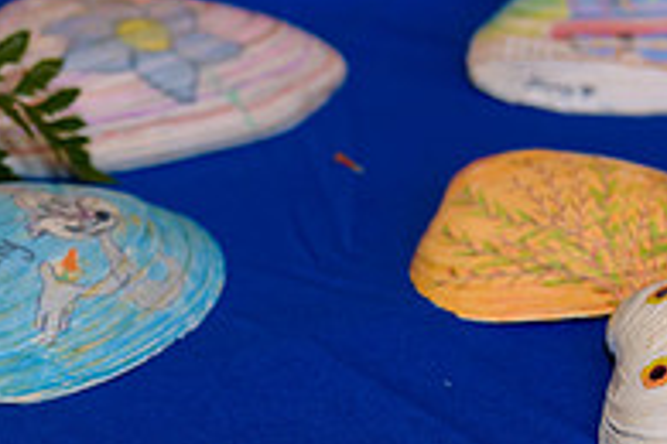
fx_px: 2872
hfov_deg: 13.1
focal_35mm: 155
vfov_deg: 8.8
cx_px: 75
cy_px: 449
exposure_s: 1/125
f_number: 4
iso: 400
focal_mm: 52
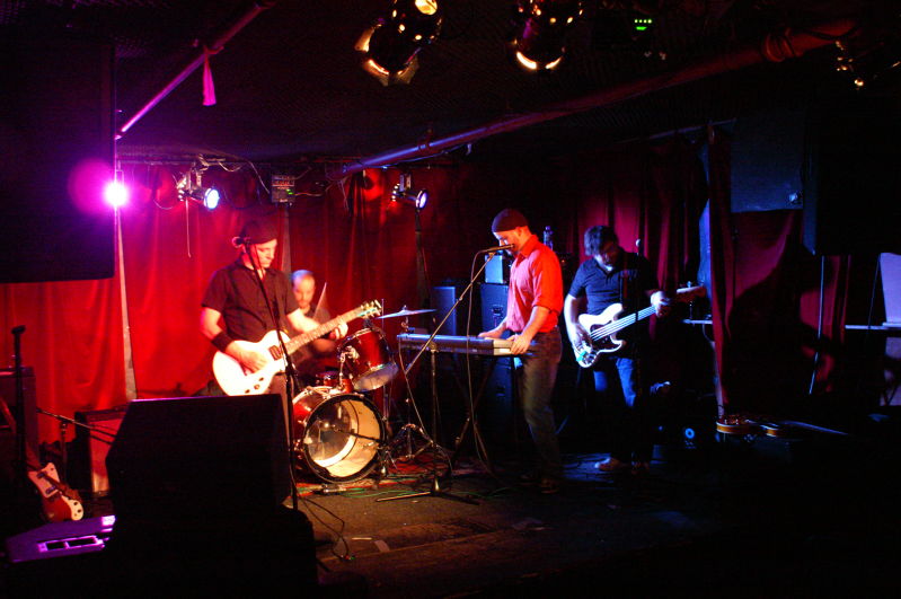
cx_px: 450
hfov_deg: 49.6
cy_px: 300
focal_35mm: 39
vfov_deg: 34.1
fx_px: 975
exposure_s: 1/4
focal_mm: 26
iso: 3200
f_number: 4.5
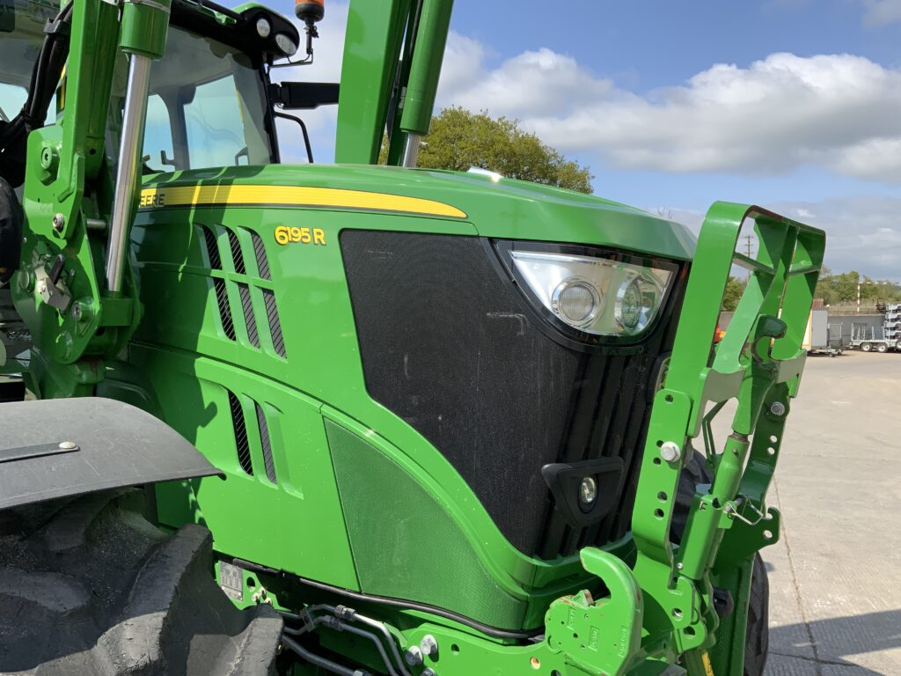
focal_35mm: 29
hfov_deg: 61.7
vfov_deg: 48.2
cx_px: 450
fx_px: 755
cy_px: 338
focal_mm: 3
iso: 16
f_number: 1.8
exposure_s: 1/1626
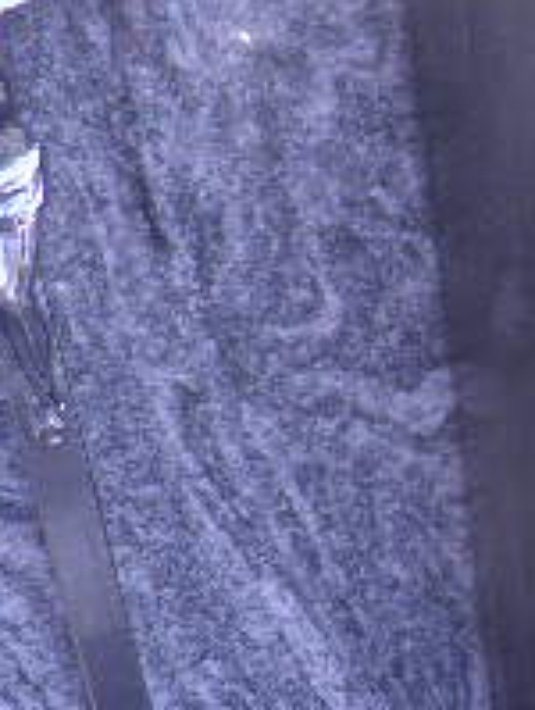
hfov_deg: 14.9
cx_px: 1134
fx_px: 1582
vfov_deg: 25.2
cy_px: 253
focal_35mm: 77
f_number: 3.3
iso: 64
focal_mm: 4.3
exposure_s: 1/125
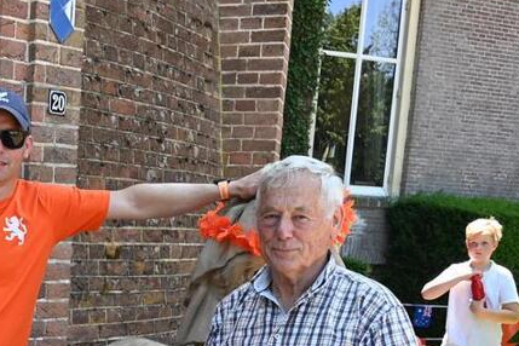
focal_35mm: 67
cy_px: 355
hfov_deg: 28.8
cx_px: 41
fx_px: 966
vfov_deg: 19.6
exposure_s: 1/250
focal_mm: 19.5
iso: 200
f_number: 5
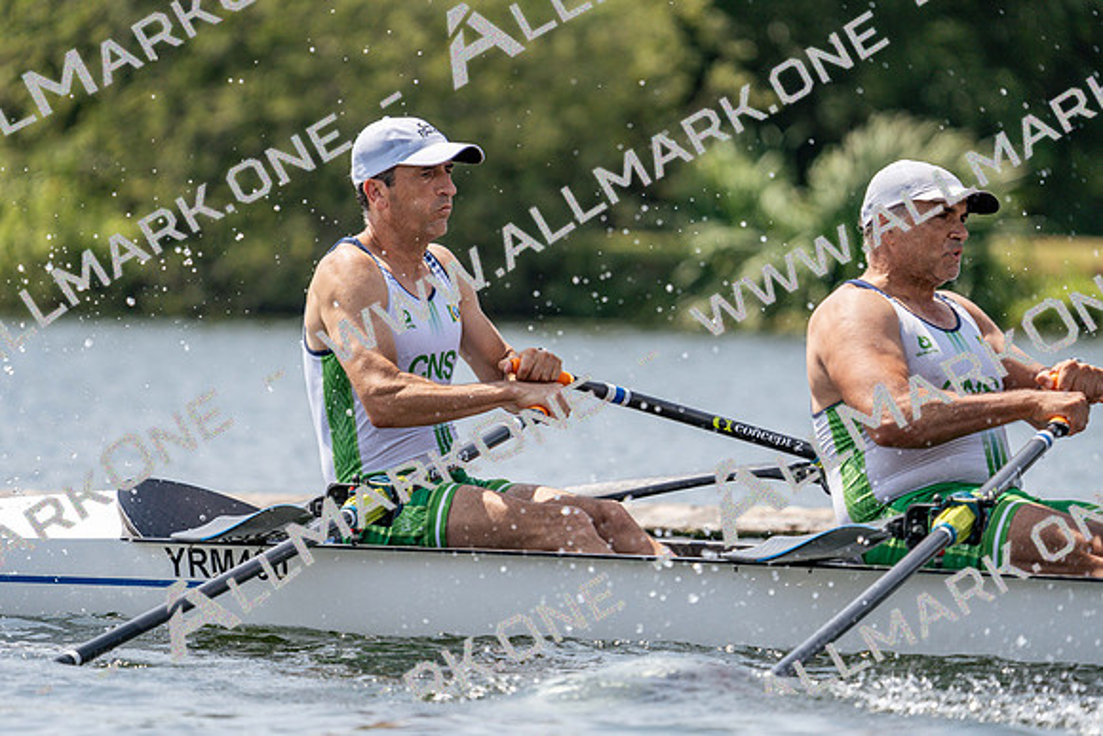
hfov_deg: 5.4
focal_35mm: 385
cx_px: 552
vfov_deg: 3.6
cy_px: 368
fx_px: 11798
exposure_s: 1/1600
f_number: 6.3
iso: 250
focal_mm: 385
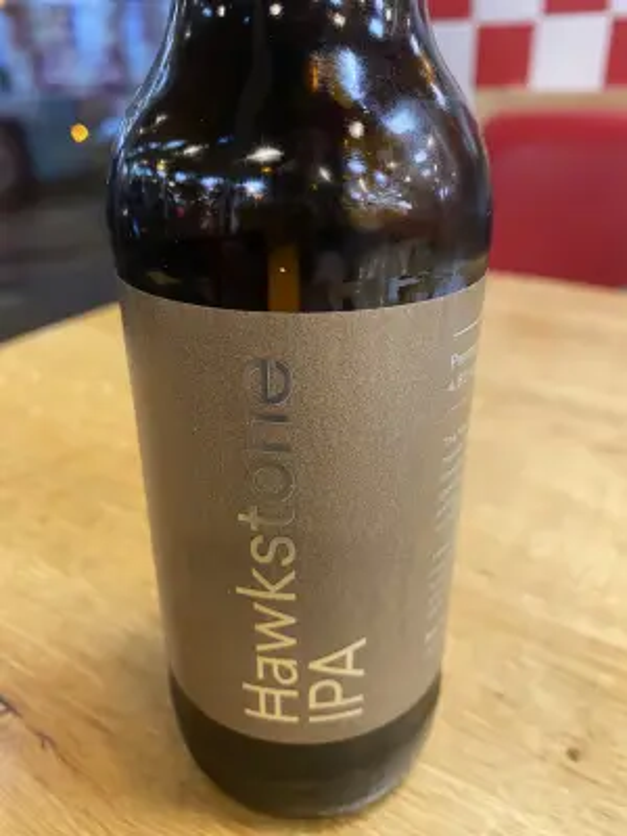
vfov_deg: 69.4
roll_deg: +0.7
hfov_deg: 54.9
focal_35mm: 25
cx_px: 314
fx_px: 604
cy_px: 418
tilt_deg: -25.2
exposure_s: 1/50
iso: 320
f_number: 1.8
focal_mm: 4.25
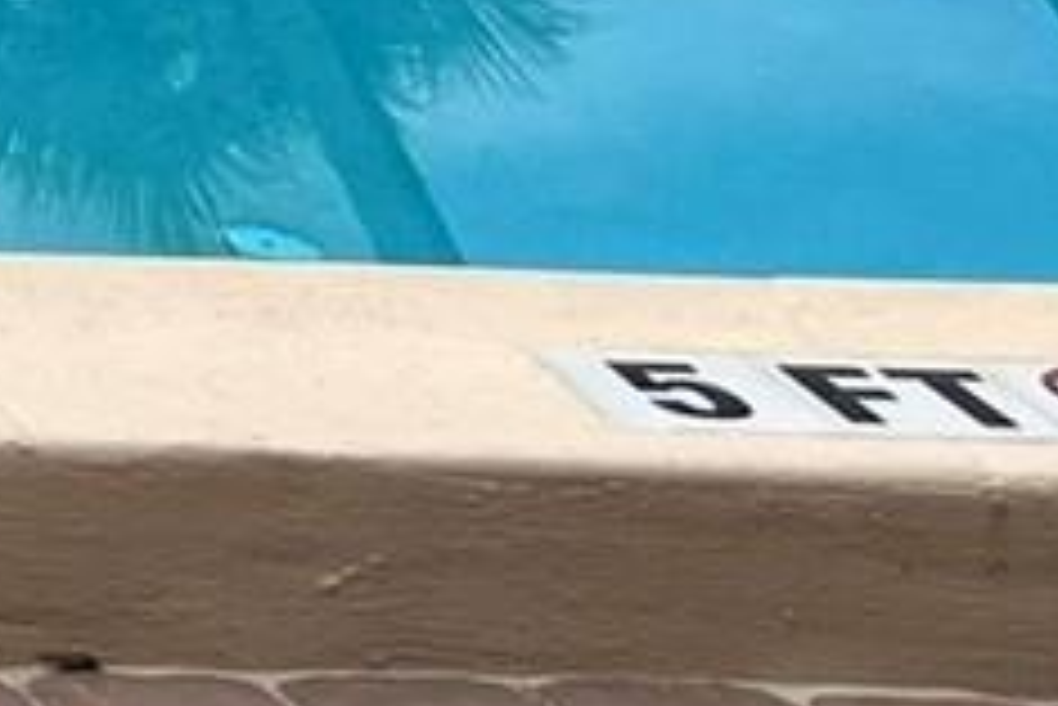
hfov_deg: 8.9
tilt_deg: -5.1
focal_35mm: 184
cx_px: -2233
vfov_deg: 7.0
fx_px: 5411
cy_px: -1106
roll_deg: -0.8
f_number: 1.5
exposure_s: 1/2571
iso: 50
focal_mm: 5.7
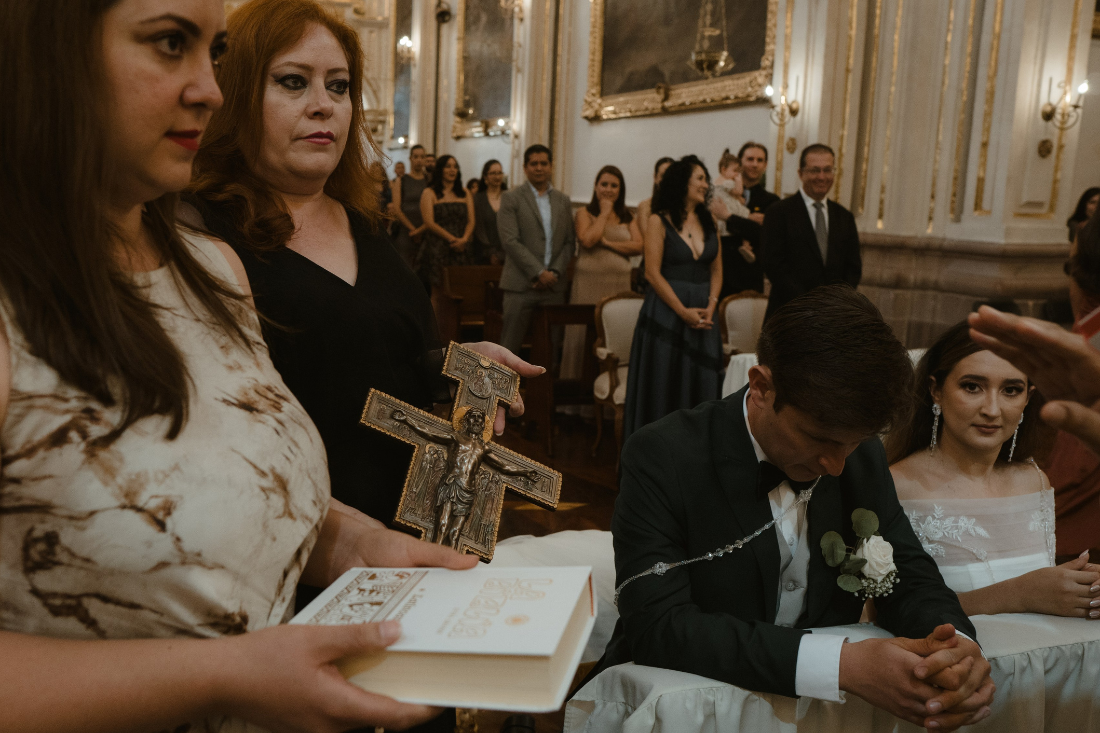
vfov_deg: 44.9
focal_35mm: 29
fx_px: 886
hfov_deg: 63.2
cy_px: 333
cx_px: 456
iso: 800
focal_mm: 16
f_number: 2.5
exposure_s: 1/125
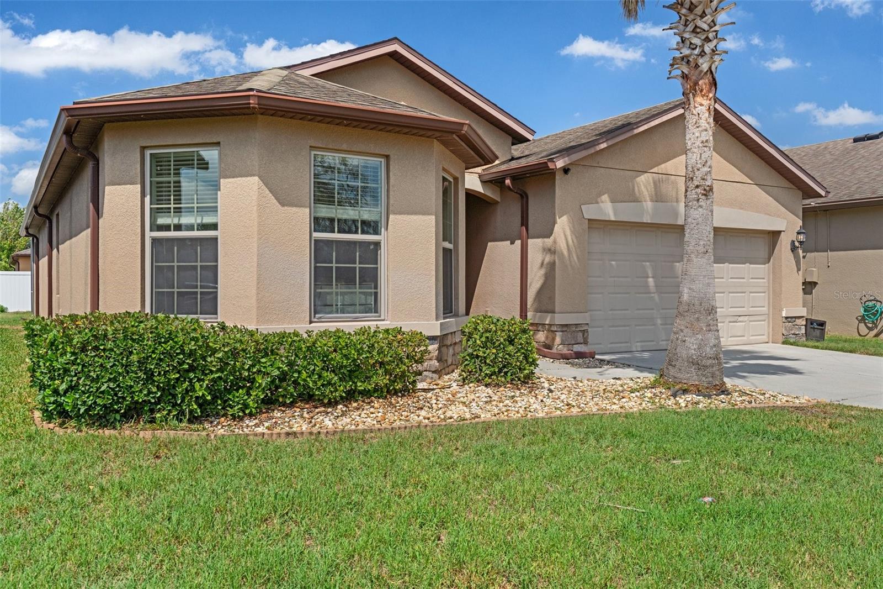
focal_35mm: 29
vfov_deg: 44.9
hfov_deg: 63.7
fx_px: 711
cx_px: 442
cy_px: 294
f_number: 8
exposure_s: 1/320
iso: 400
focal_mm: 29
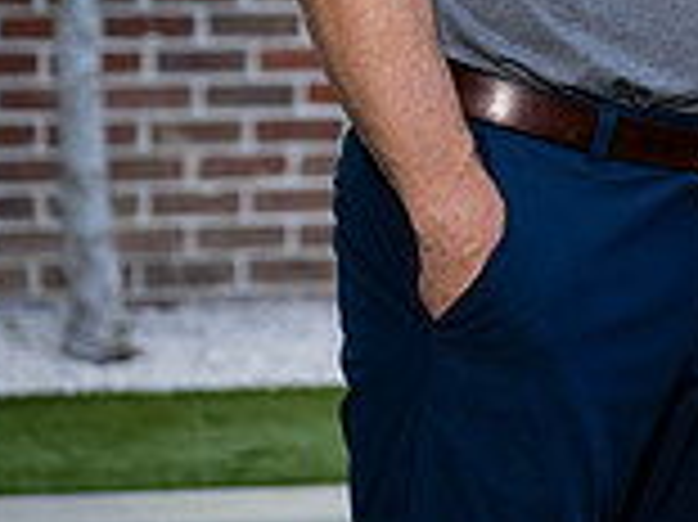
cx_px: 1238
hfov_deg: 6.1
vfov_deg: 4.6
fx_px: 6387
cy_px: -308
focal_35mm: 317
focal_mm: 88
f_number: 4.5
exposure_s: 1/200
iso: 400
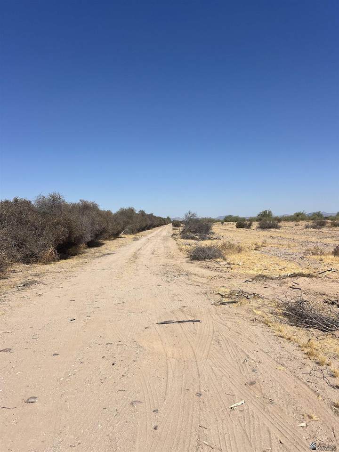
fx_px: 339
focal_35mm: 26
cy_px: 226
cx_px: 170
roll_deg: +2.0
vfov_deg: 67.3
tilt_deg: +0.4
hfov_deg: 53.1
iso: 50
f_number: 1.5
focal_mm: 5.7
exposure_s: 1/9434
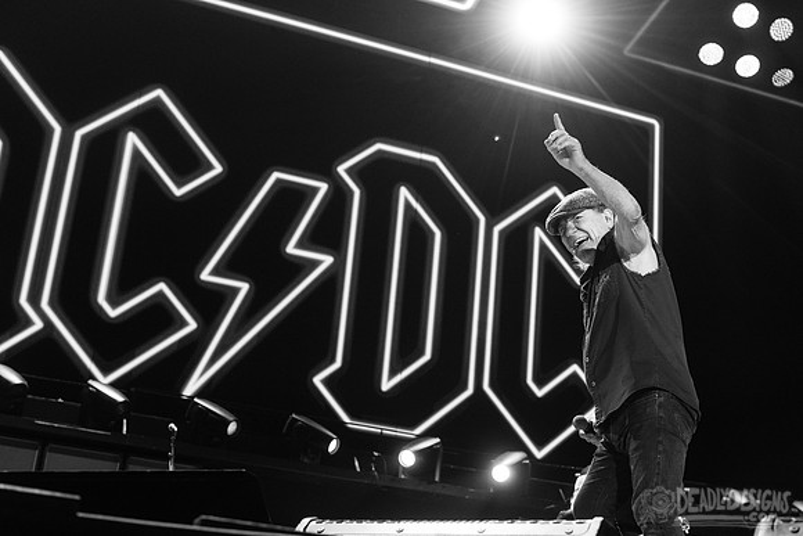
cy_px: 283
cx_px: 437
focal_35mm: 54
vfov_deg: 24.9
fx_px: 1214
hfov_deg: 36.6
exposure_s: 1/500
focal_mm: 50
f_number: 4
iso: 2500
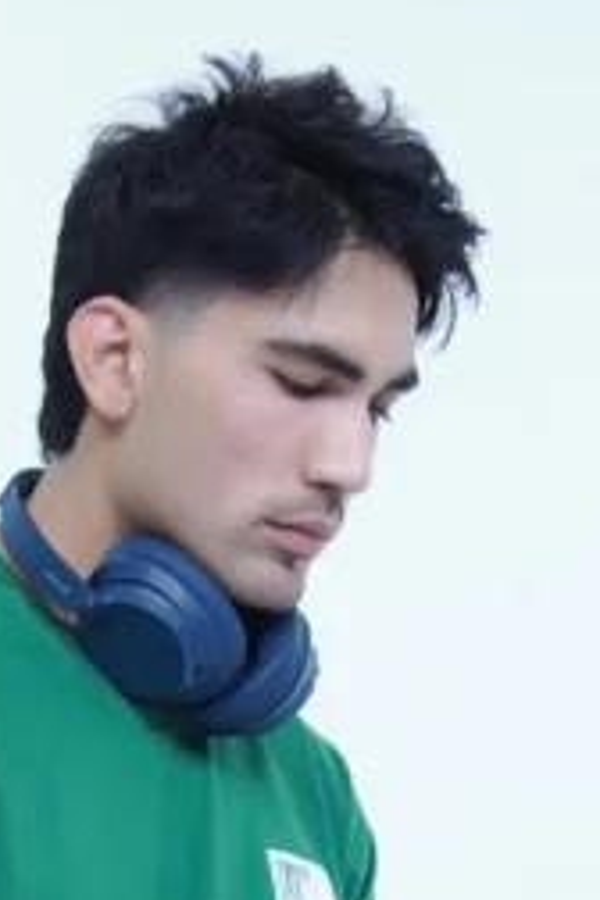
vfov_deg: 13.6
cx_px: 84
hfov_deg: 9.6
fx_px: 3550
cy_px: 1350
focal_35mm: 142
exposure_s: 1/200
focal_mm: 35
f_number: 3.2
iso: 500
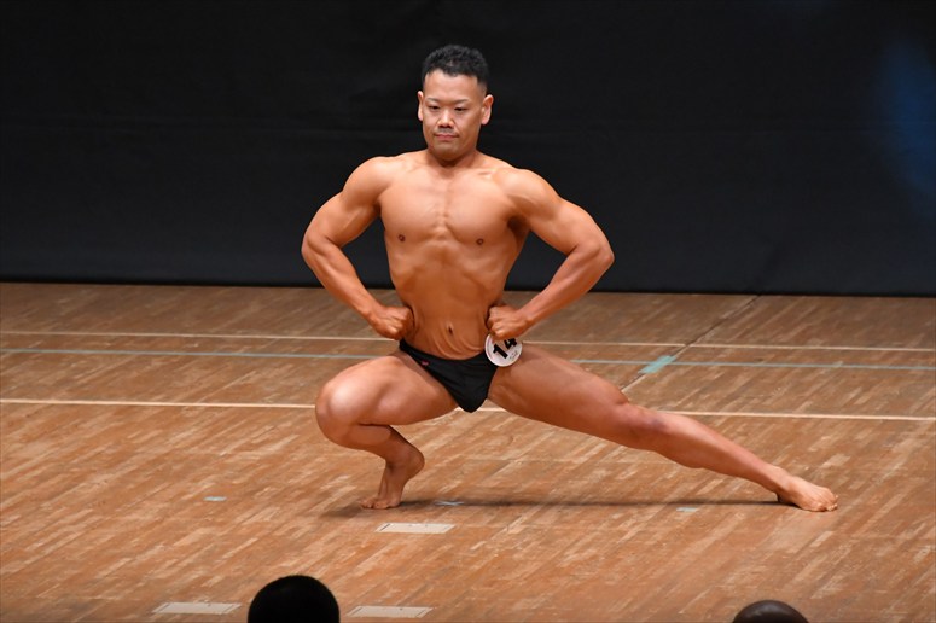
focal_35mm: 375
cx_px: 468
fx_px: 9745
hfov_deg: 5.5
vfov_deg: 3.7
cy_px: 312
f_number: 5.6
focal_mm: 250
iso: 5000
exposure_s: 1/400
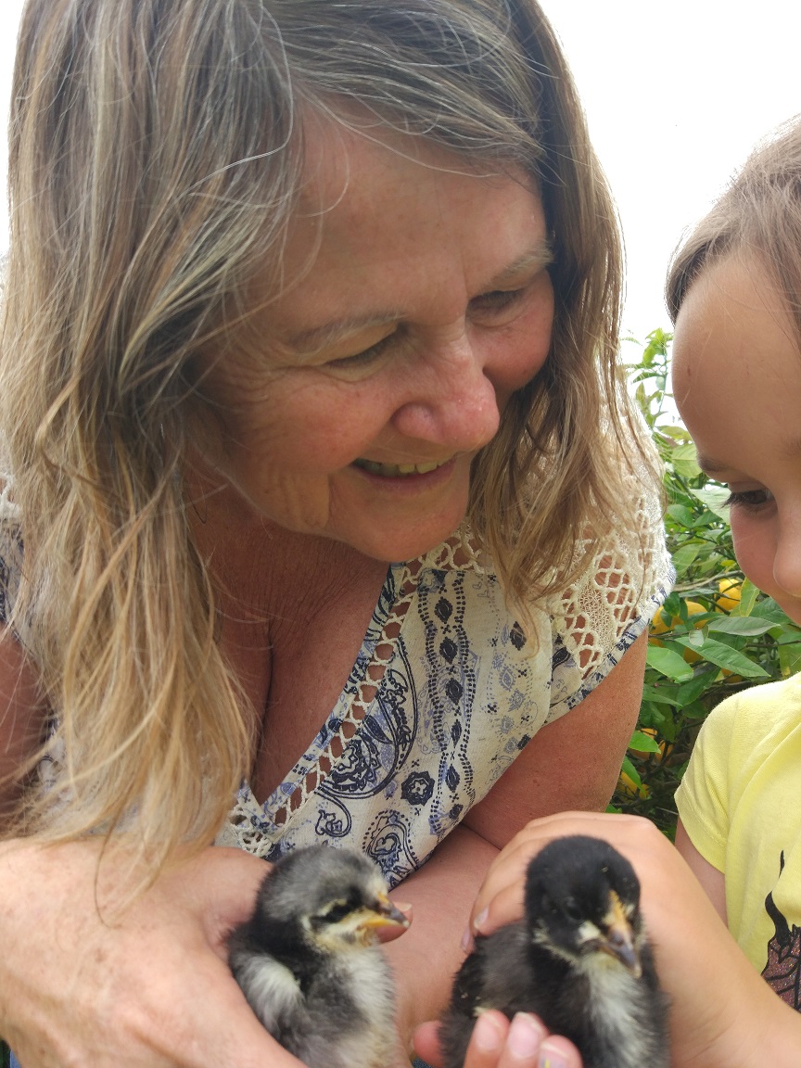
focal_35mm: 28
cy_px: 534
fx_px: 864
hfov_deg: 49.7
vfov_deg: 63.4
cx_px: 400
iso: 100
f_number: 2
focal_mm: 4.26
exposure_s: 1/248
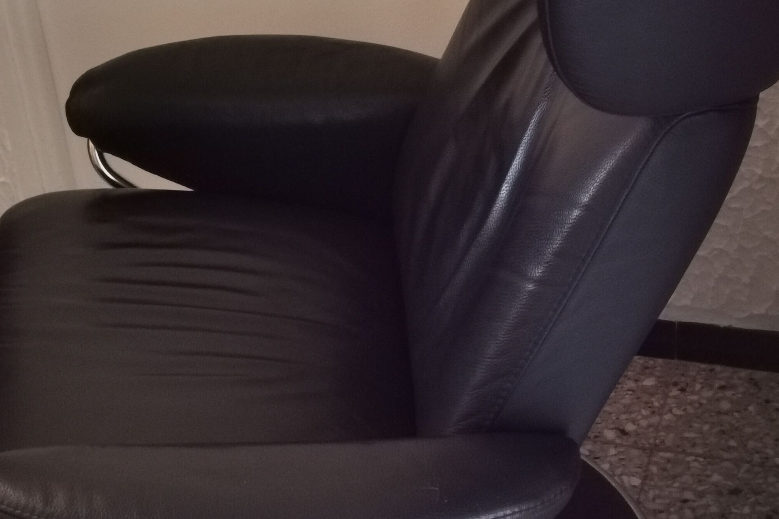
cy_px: 260
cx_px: 373
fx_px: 1428
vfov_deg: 20.6
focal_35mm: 66
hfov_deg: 30.5
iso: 400
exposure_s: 1/33.3
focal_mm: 5.56
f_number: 1.6
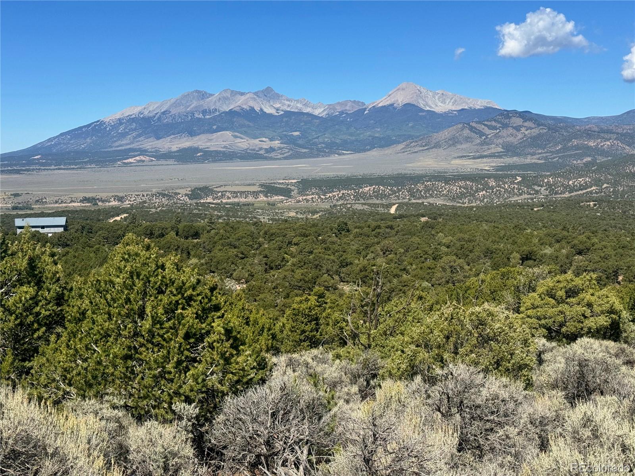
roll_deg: +0.2
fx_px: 881
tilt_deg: -6.6
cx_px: 318
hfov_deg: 39.7
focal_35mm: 48
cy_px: 238
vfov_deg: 30.3
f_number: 1.78
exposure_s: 1/4975
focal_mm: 6.76
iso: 64
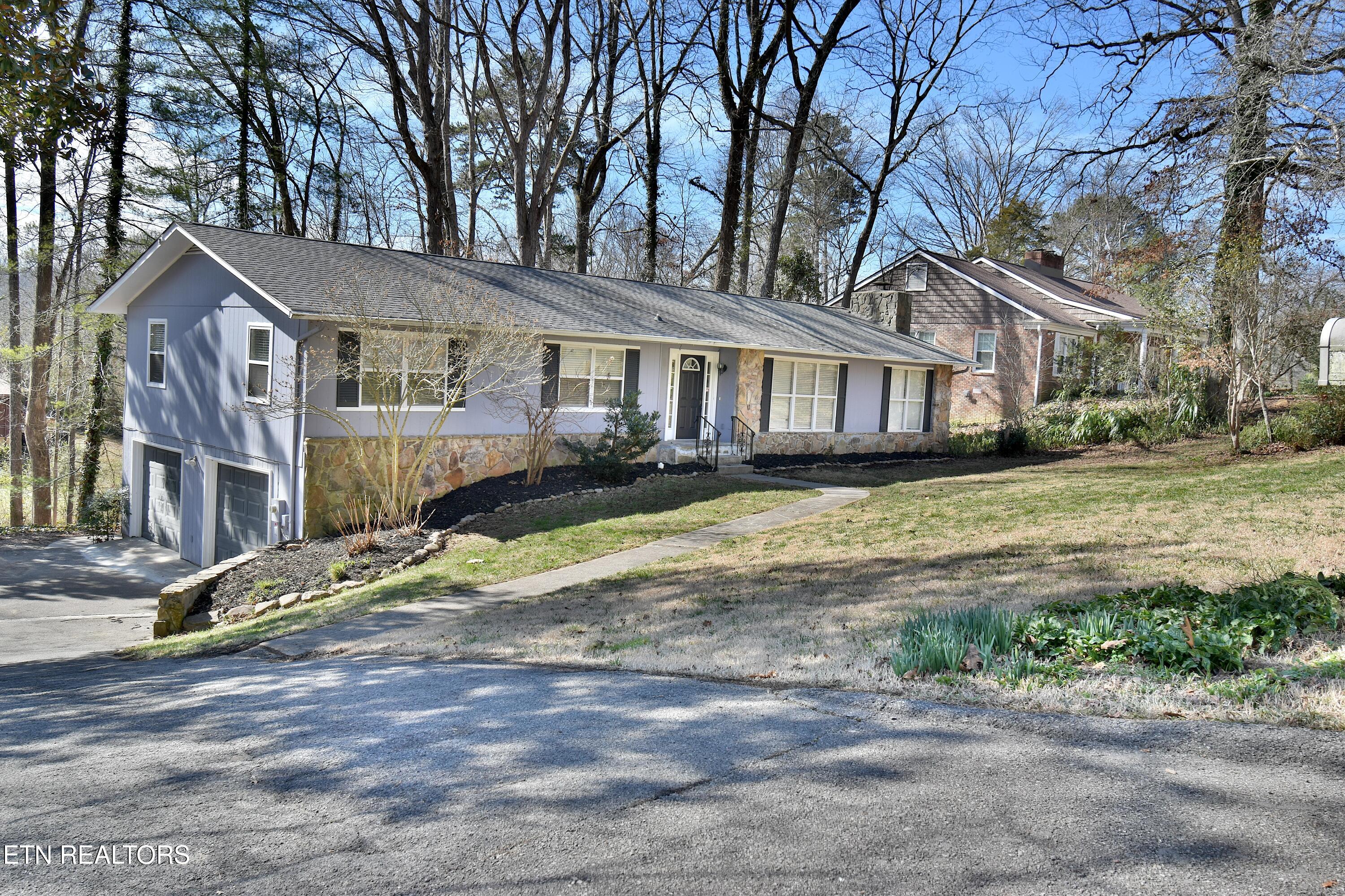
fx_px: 1121
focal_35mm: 30
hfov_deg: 61.9
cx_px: 672
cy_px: 448
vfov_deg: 43.6
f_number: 11
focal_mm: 20
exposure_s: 1/125
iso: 250
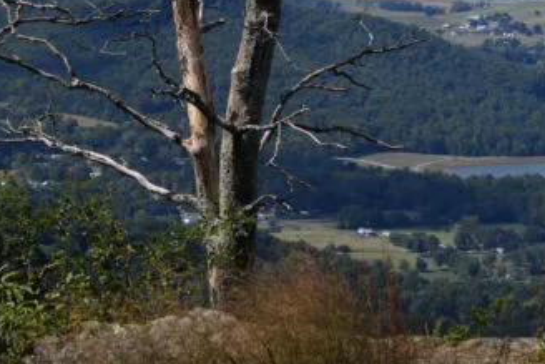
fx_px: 3574
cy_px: 100
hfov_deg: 8.7
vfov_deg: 5.8
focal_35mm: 236
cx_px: 437
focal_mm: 86
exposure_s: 1/800
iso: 200
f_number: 7.1
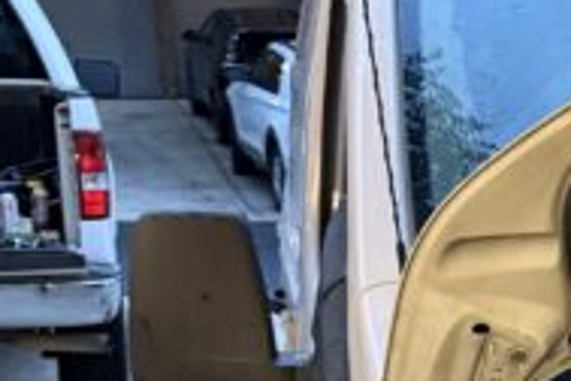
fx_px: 2141
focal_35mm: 135
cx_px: 1024
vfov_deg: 9.7
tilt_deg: -14.1
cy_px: 638
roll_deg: +0.5
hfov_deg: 13.6
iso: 1000
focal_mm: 6.76
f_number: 1.78
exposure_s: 1/40
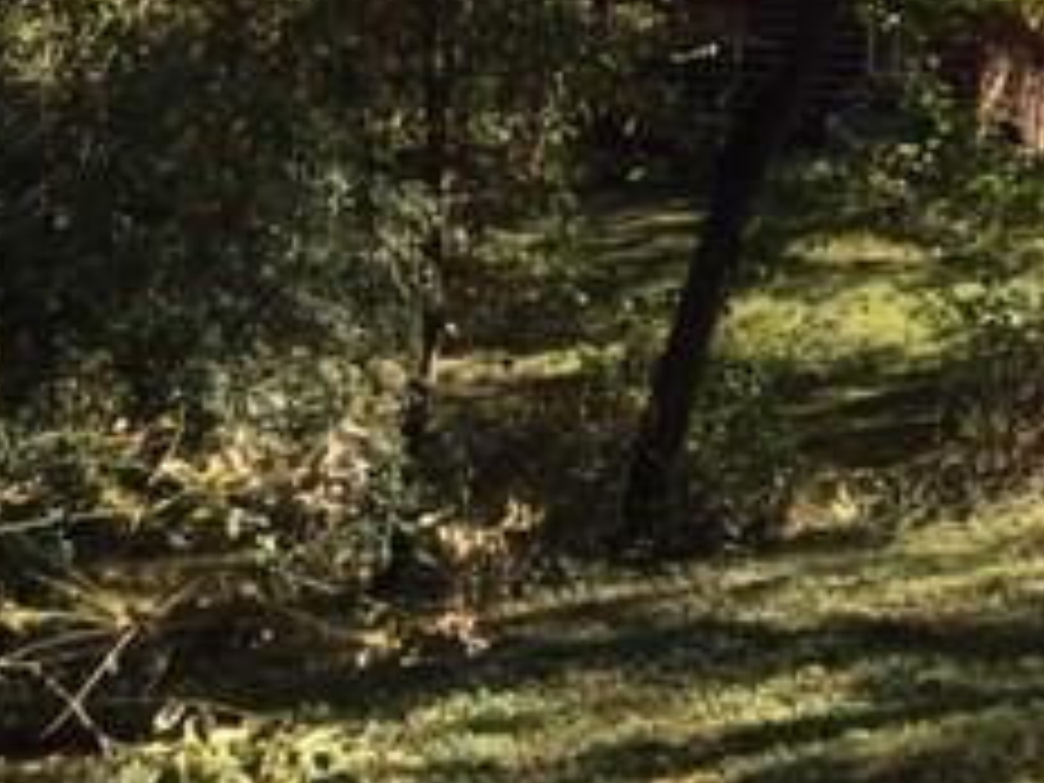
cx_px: 1192
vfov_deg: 17.1
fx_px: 2413
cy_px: -288
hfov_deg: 22.8
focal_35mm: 80
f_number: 2.2
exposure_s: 1/732
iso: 25
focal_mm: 4.15
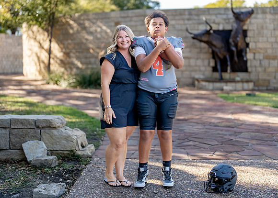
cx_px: 157
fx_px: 466
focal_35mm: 59
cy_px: 90
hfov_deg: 33.2
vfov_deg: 24.0
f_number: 1.2
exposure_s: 1/1000
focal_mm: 50
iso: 100
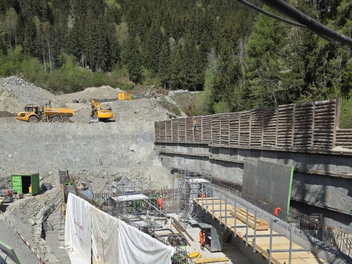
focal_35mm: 33
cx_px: 136
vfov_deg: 42.1
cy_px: 184
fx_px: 335
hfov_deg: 54.8
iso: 12
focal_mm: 6.3
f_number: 1.7
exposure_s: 1/1314
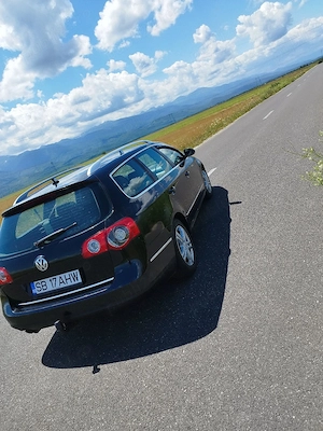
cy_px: 216
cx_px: 162
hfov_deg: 56.8
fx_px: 299
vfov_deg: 71.6
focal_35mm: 24
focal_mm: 5.89
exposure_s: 1/1111
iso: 50
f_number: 1.89
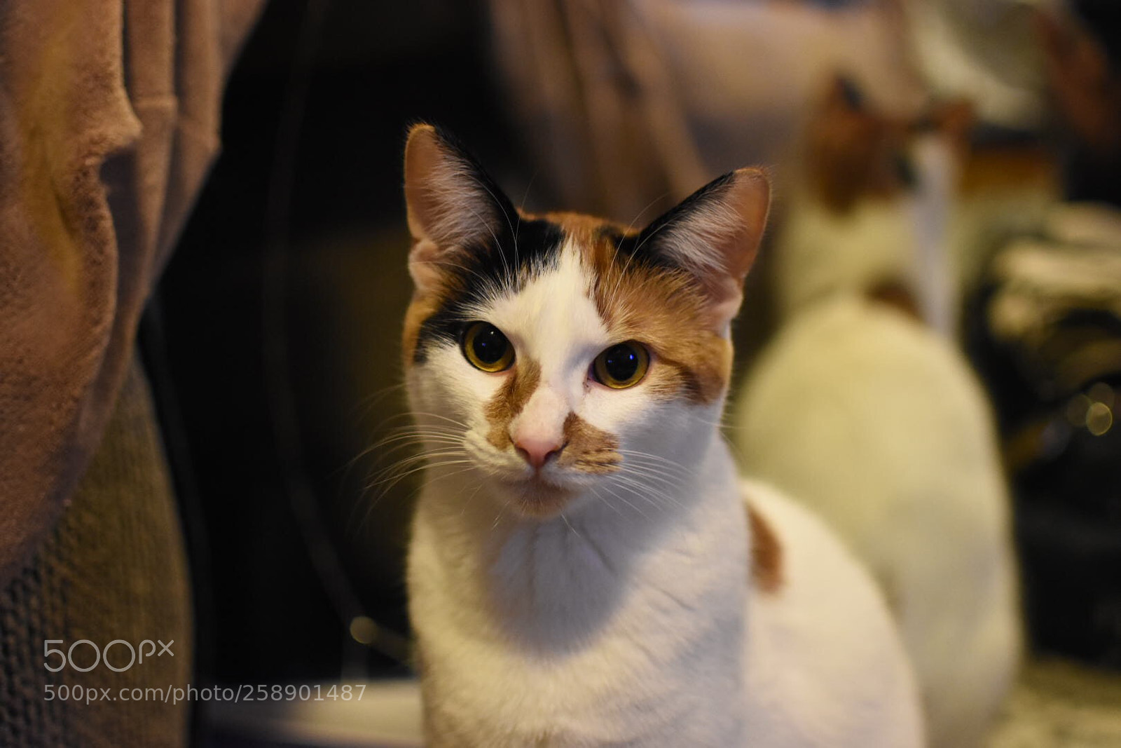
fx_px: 1635
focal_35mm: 52
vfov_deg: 25.8
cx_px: 560
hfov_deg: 37.8
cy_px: 374
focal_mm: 35
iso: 2500
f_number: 1.8
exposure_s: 1/80
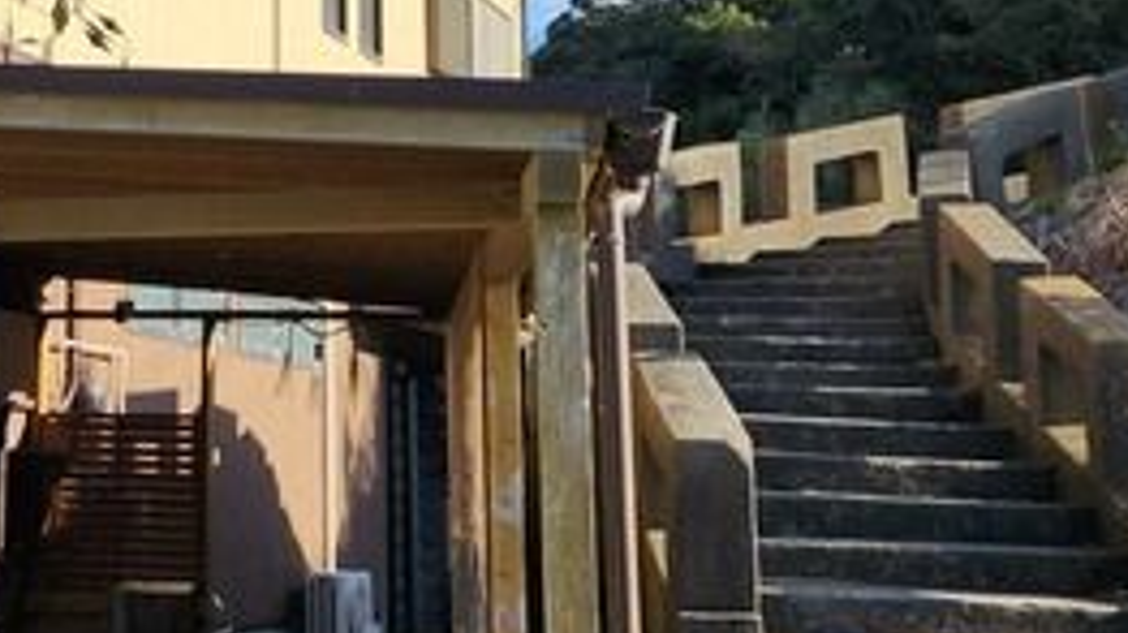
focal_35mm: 78
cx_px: 71
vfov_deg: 15.1
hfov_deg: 26.1
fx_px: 2332
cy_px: -71
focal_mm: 5.4
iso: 20
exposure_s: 1/1517
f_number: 1.8
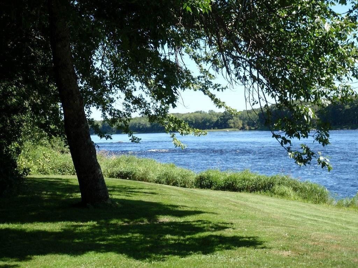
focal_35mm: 57
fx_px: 589
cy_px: 134
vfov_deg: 25.7
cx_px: 179
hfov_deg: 33.8
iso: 64
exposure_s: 1/160
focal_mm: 10.34
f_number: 4.5
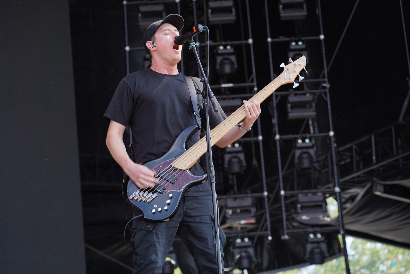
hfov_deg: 19.5
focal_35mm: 105
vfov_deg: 13.0
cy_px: 137
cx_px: 205
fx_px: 1196
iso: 100
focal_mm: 105
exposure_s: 1/200
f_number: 4.5
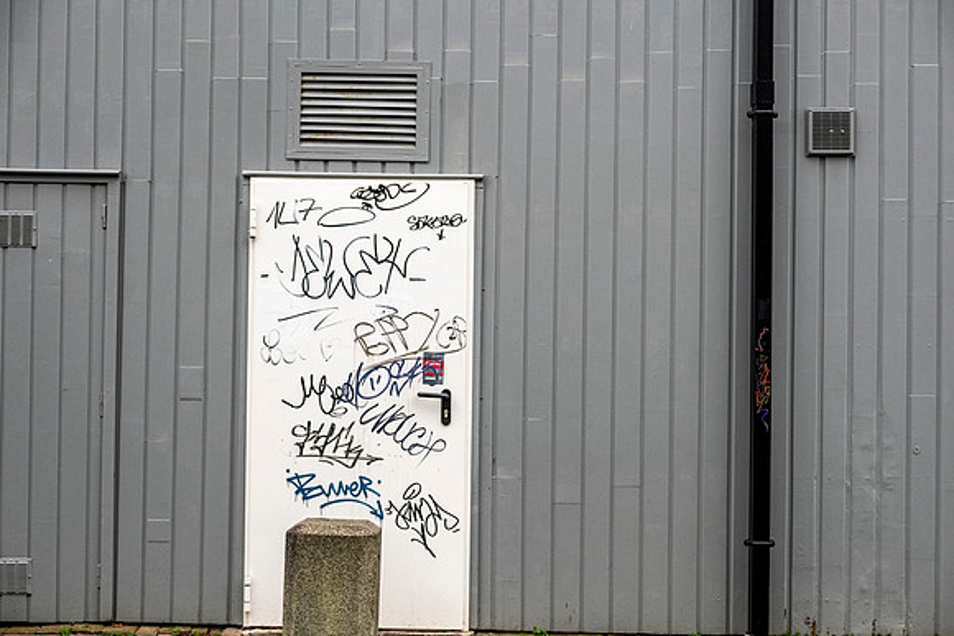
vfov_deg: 25.1
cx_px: 477
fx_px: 1431
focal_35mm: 54
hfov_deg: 36.9
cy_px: 318
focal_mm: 35.8
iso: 800
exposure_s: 1/600
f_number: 4.5
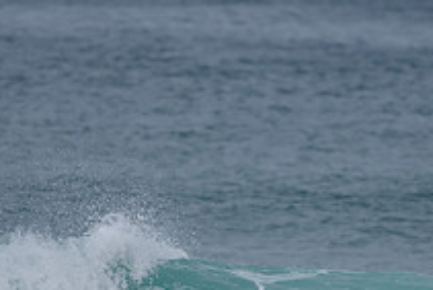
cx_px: 172
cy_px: 349
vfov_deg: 1.0
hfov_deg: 1.5
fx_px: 16549
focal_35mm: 1375
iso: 160
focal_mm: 500
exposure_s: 1/2000
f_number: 5.6
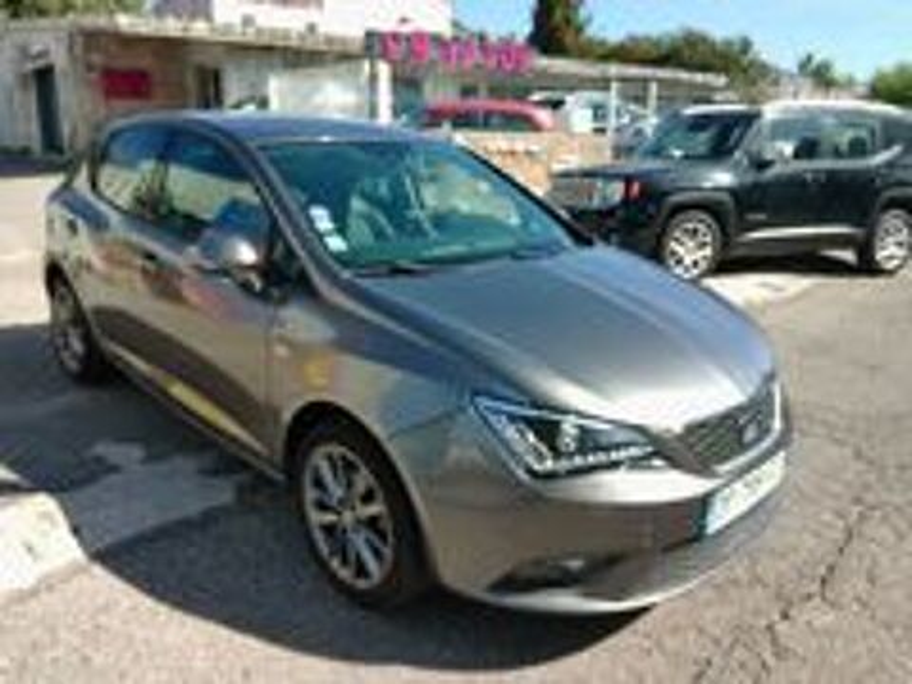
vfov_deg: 53.1
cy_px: 342
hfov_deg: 67.3
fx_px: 685
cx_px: 456
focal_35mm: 26
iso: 100
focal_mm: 3
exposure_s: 1/558
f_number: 2
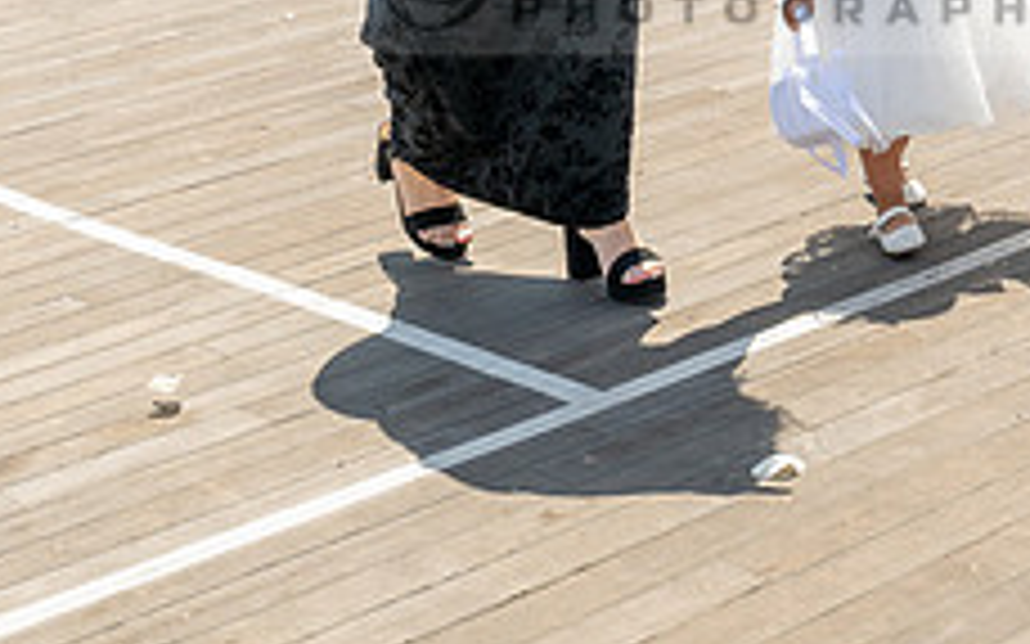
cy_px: -52
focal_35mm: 93
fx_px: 2610
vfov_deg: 13.8
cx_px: 738
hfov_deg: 22.2
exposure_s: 1/200
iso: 200
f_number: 9
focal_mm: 36
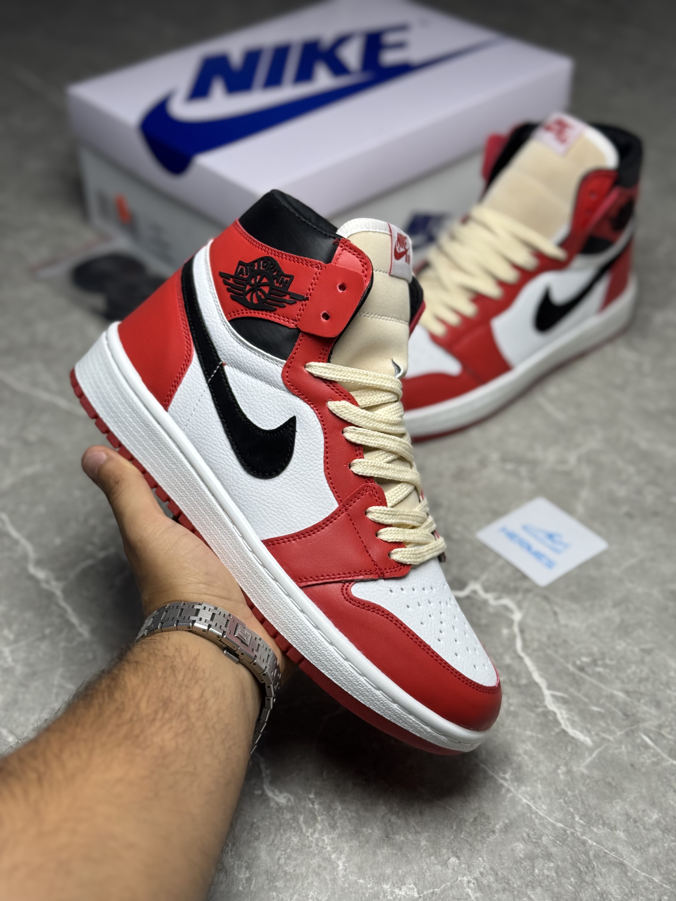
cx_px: 338
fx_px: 1250
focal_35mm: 48
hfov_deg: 30.3
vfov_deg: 39.7
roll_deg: +0.4
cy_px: 450
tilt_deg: -39.1
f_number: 1.78
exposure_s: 1/390
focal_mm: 6.76
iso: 64
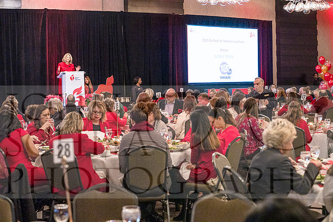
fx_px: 648
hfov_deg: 28.8
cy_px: 111
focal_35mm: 70
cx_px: 166
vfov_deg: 19.5
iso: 6400
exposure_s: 1/100
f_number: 4.5
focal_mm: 70
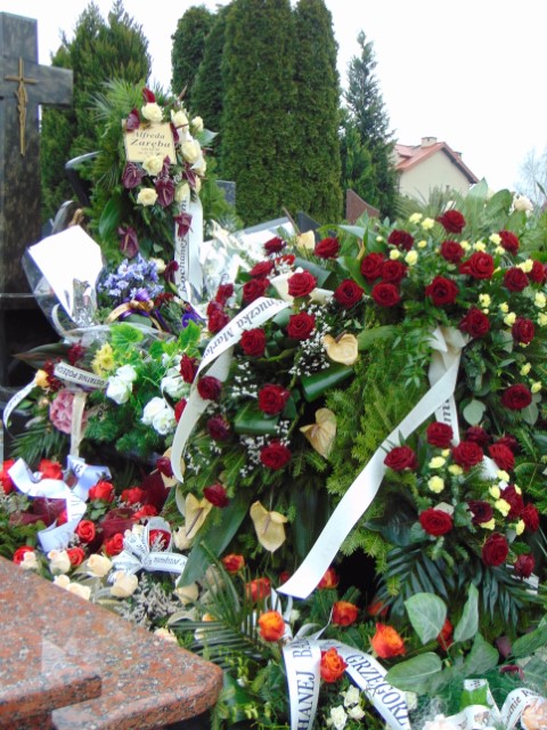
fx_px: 885
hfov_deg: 34.3
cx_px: 274
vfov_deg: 44.8
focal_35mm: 42
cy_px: 365
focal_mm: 7.6
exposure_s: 1/30
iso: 100
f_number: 3.3
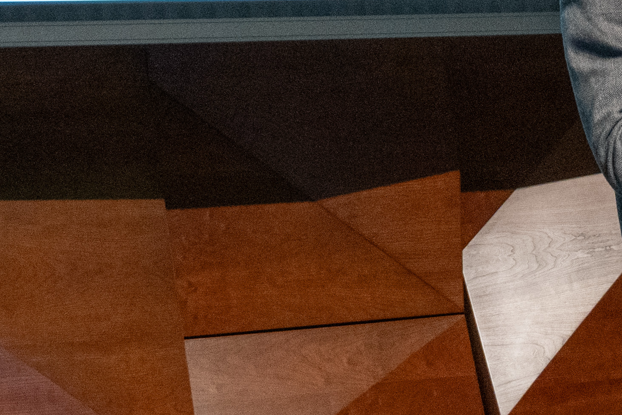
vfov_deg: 9.9
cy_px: -301
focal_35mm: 132
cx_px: 421
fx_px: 2280
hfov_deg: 15.5
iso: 3200
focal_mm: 32
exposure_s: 1/500
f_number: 4
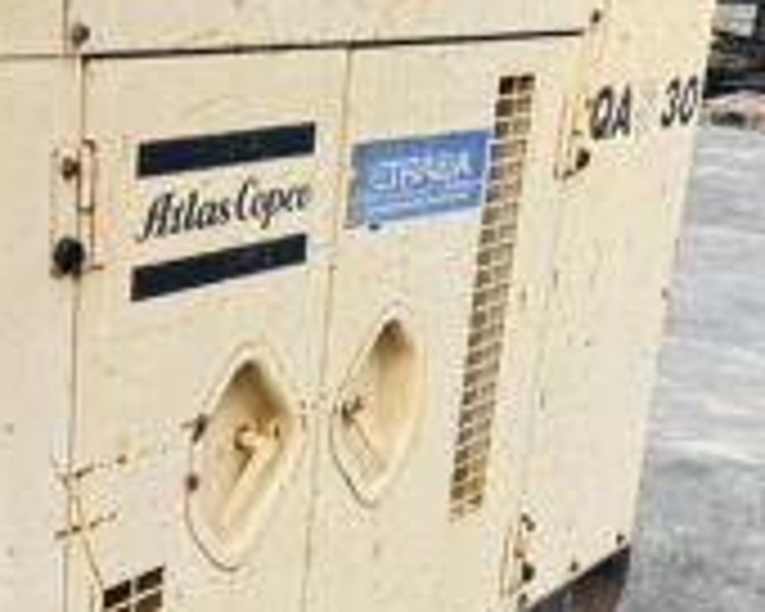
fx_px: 1245
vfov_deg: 27.3
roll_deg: -2.5
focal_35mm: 55
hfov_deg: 33.7
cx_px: 230
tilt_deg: -18.0
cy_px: 446
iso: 80
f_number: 1.78
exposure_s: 1/214
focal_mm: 6.76
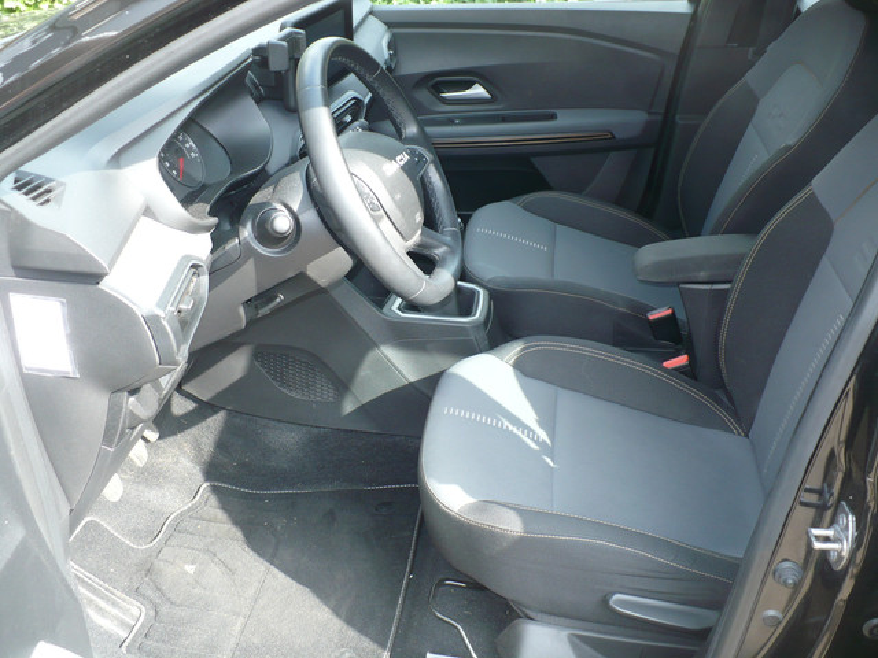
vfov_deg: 38.7
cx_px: 439
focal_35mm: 37
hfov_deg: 50.1
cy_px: 329
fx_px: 938
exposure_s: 1/80
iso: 100
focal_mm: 6.1
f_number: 2.8
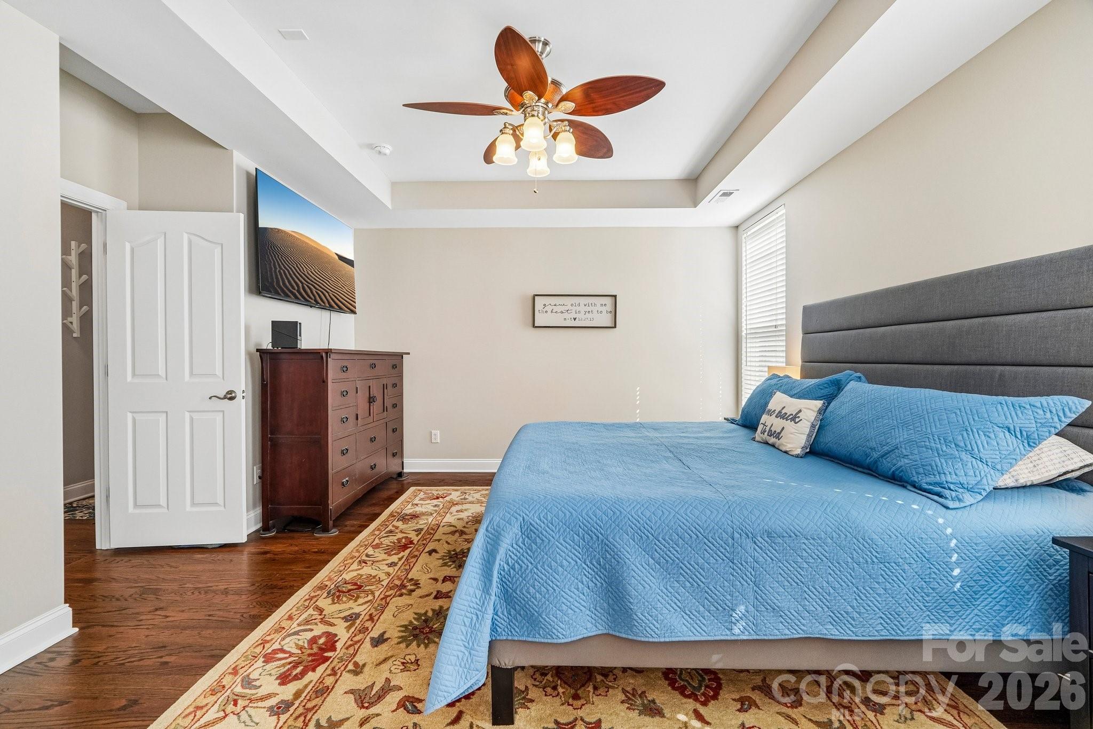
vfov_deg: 77.3
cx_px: 546
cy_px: 364
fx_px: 455
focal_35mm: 15
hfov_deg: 100.4
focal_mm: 10
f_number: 8
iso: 400
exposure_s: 1/30
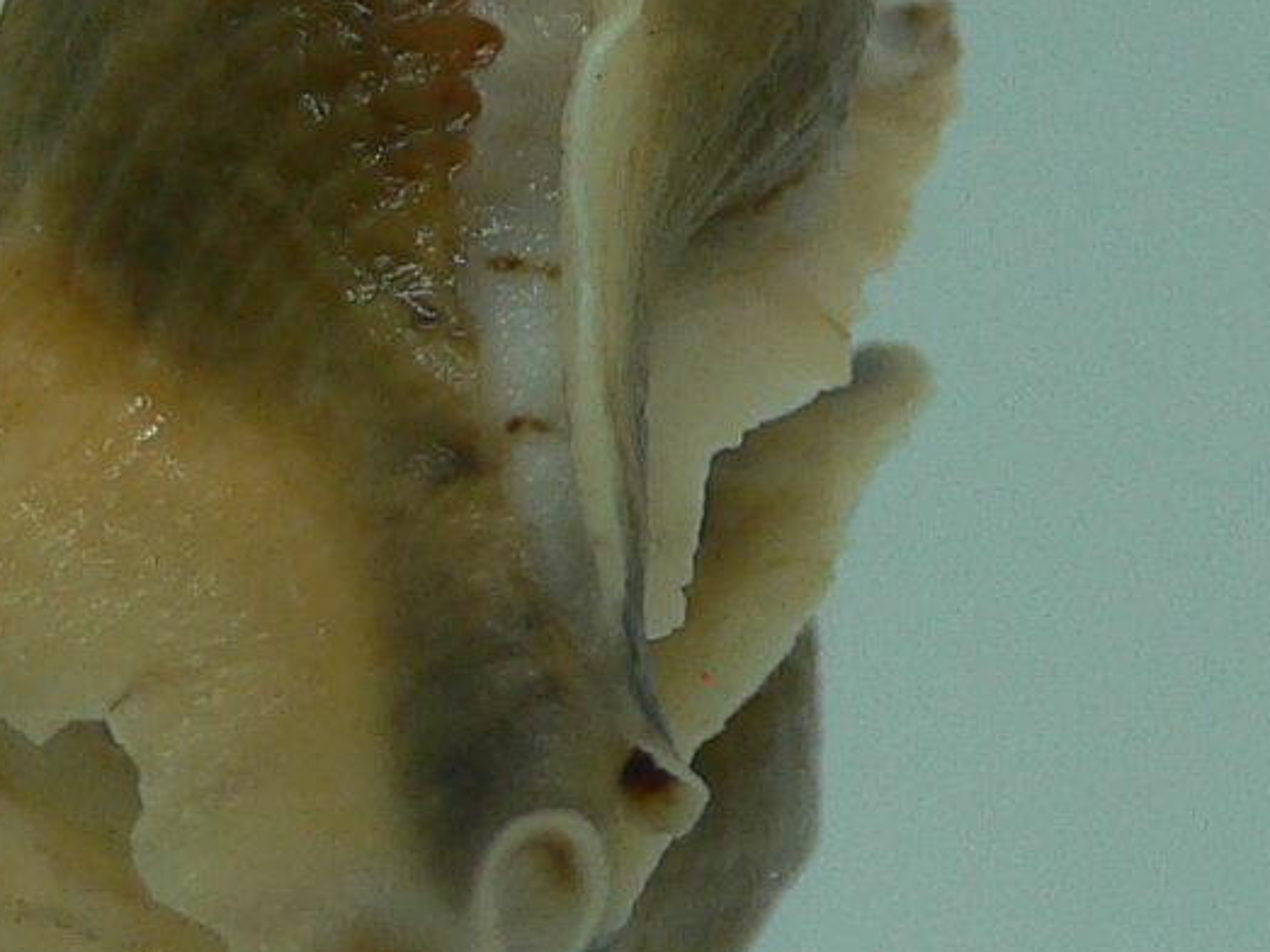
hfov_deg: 14.6
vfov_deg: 11.0
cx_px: 432
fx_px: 4952
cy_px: 316
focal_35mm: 135
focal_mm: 4.6
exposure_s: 1/80
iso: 80
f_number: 2.8
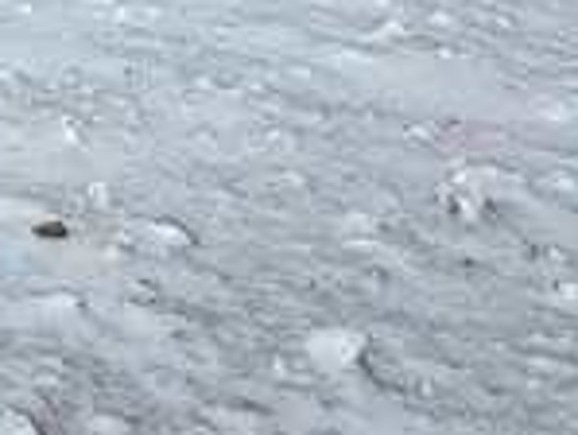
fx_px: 1604
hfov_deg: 18.0
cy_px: -470
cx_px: -310
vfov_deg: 13.1
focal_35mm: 96
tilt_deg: -2.7
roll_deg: +2.1
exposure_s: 1/1848
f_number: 2.2
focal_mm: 2.22
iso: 20
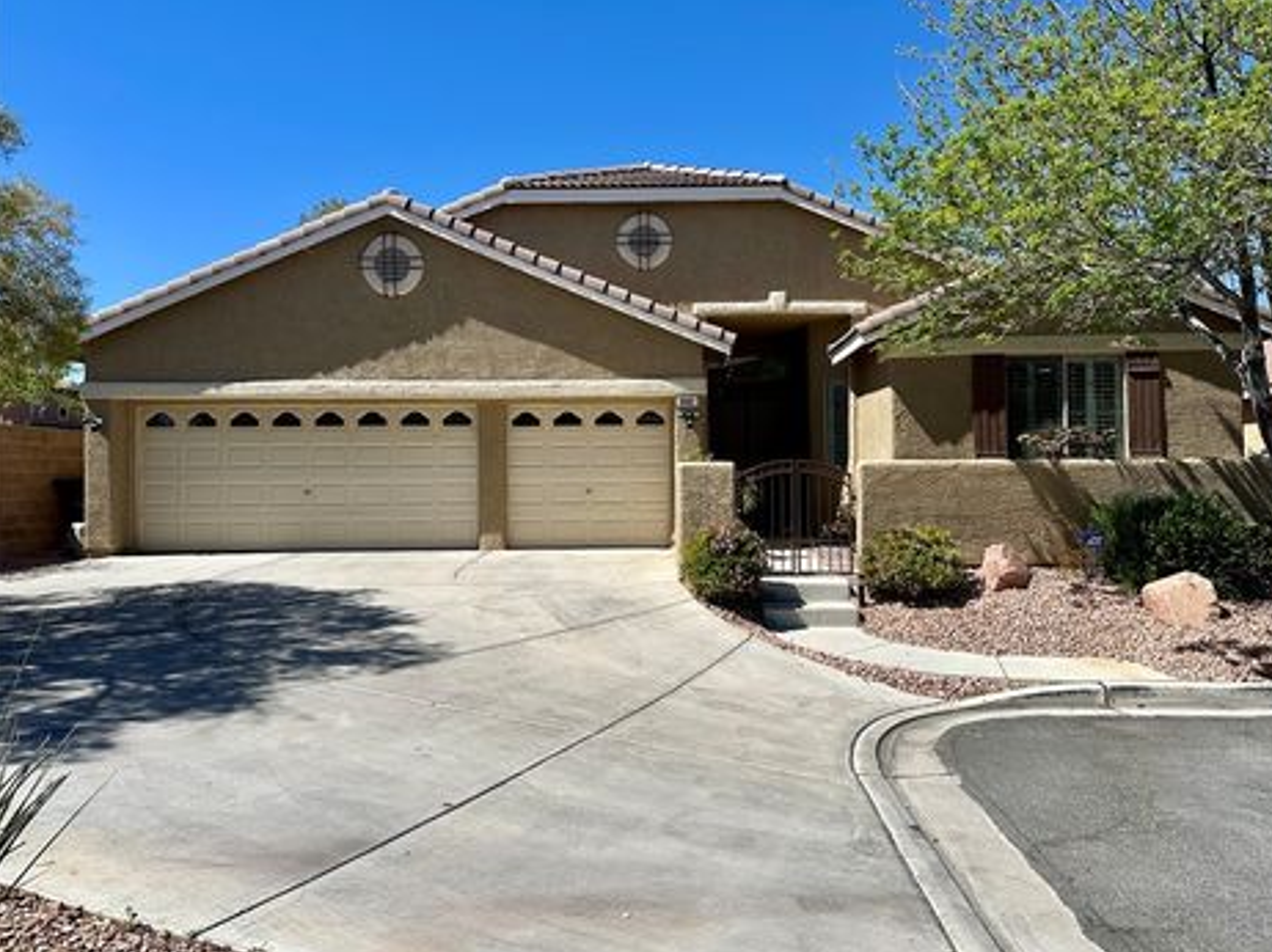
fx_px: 955
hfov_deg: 67.3
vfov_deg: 53.0
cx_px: 680
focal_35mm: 26
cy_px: 464
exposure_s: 1/5848
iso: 80
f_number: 1.78
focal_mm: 6.86
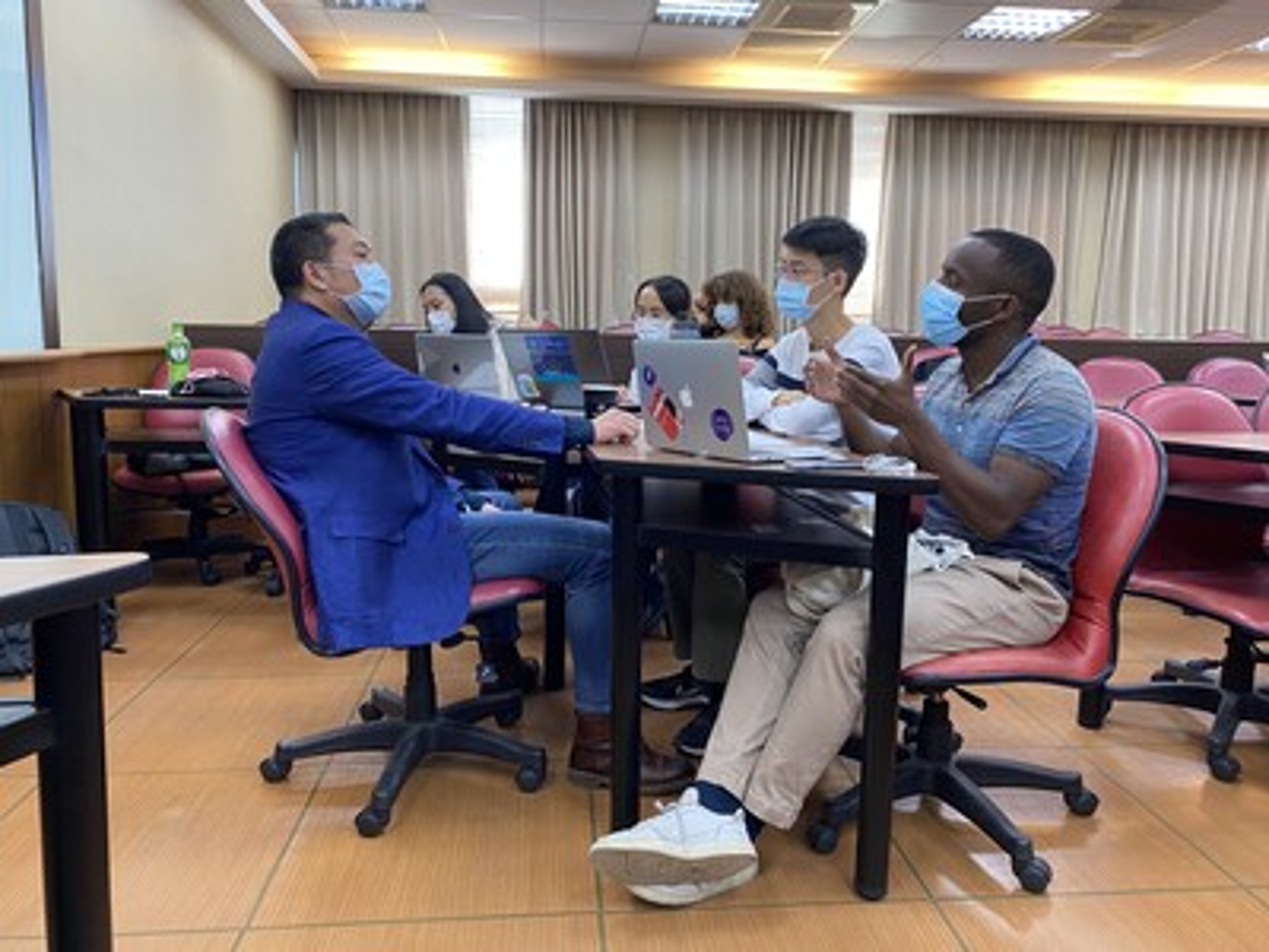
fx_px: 953
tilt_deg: -8.4
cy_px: 476
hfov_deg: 67.3
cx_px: 634
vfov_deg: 53.1
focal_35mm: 26
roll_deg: -0.9
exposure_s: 1/60
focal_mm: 4.25
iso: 100
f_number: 1.8
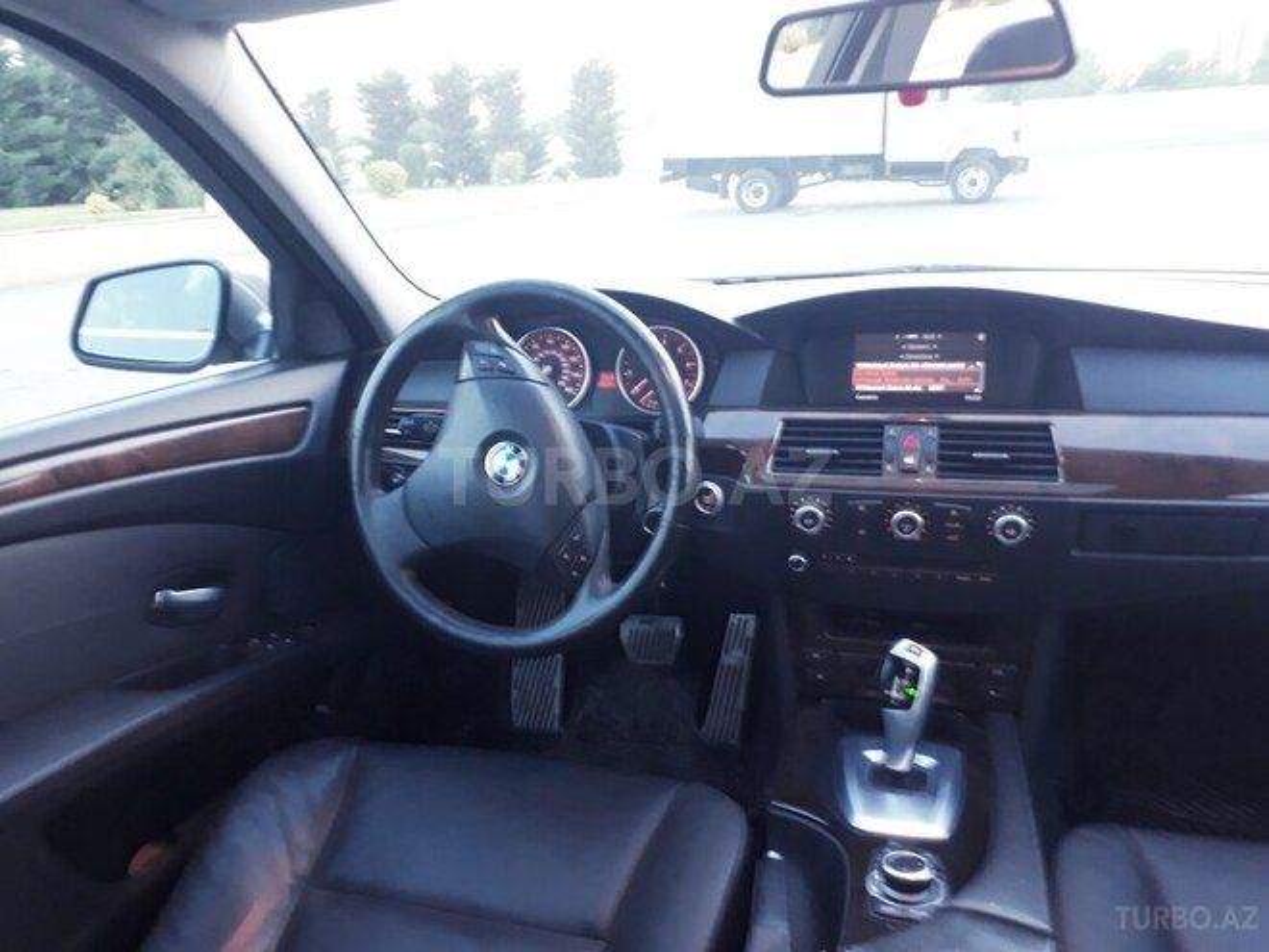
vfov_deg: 51.4
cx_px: 634
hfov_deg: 65.3
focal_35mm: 27
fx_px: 990
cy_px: 476
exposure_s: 1/14
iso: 160
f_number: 1.9
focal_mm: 3.6
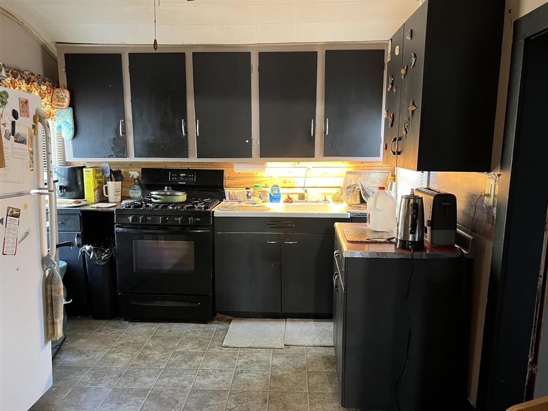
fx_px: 412
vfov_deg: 53.1
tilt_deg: -7.7
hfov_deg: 67.3
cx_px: 274
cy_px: 206
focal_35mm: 26
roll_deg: -1.4
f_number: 1.5
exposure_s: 1/40
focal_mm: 5.7
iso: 400
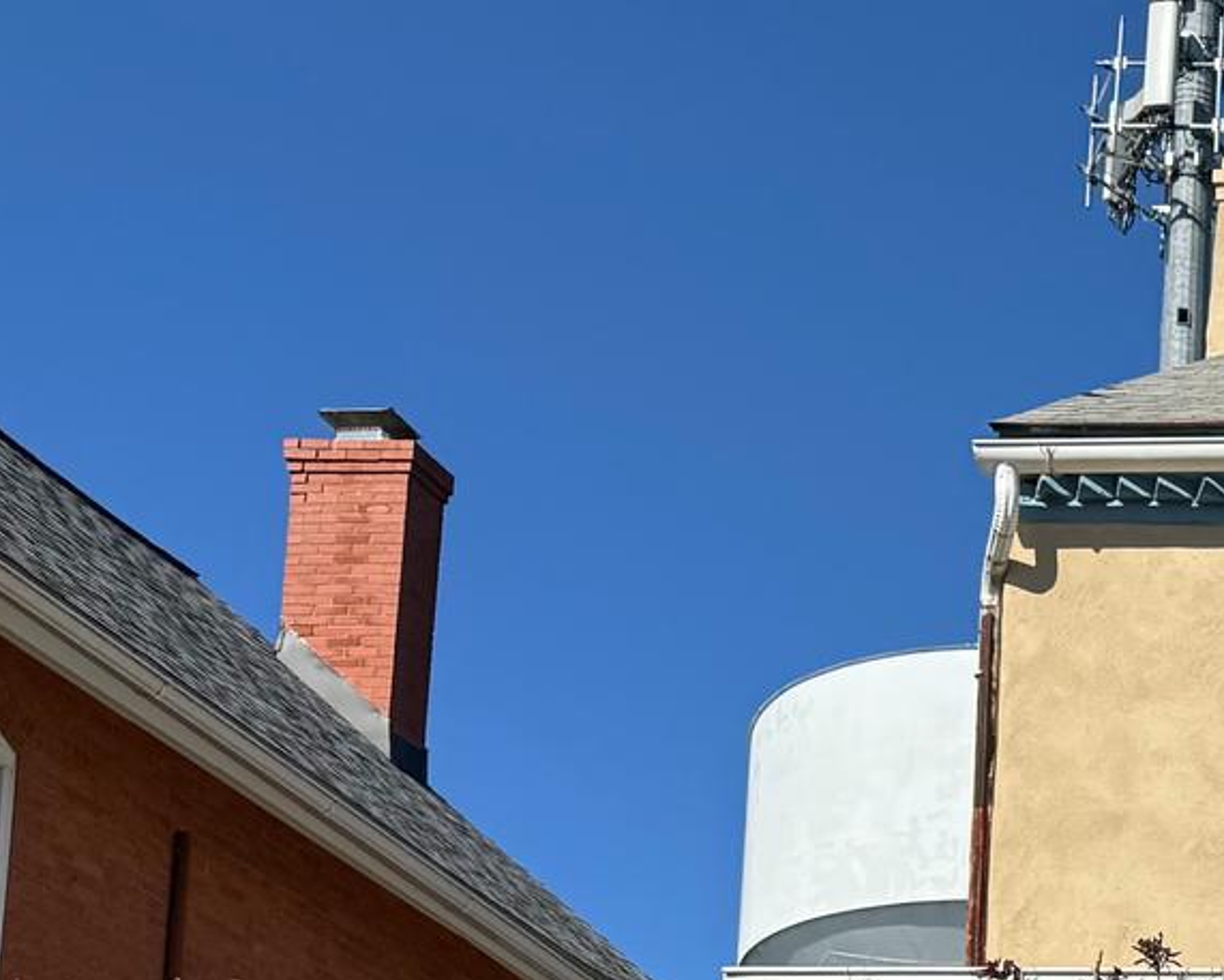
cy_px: 1542
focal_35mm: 84
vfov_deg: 16.4
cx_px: 2083
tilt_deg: +7.6
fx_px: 3043
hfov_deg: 18.6
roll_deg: +0.2
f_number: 1.78
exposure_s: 1/4310
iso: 80
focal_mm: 6.76
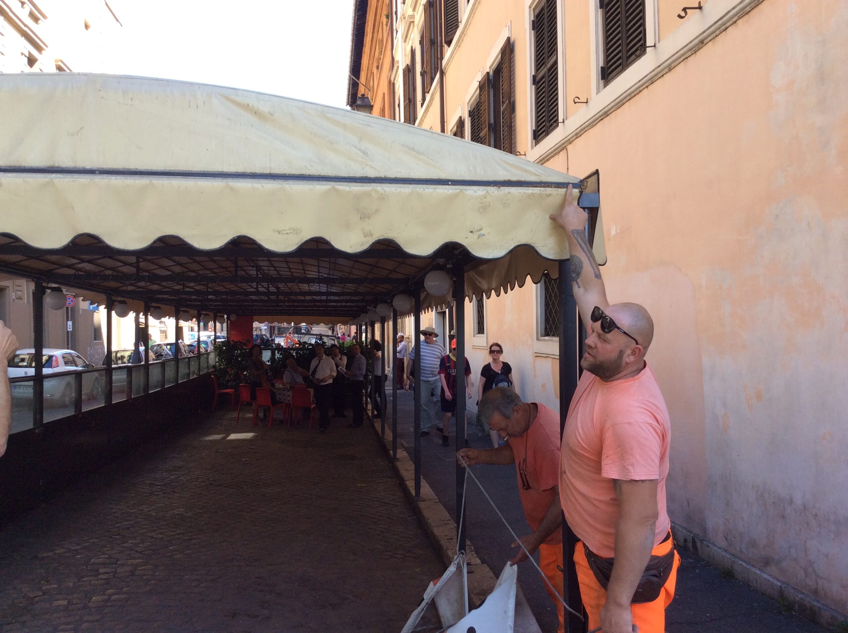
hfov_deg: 55.4
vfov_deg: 42.8
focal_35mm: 33
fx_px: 807
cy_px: 316
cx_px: 424
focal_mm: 3.3
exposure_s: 1/211
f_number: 2.4
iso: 32
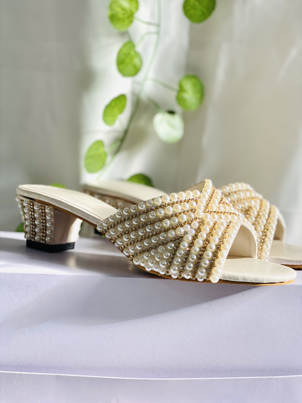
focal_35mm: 52
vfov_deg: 36.8
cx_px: 151
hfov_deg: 28.0
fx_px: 605
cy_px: 202
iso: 64
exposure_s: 1/100
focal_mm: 6
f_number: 2
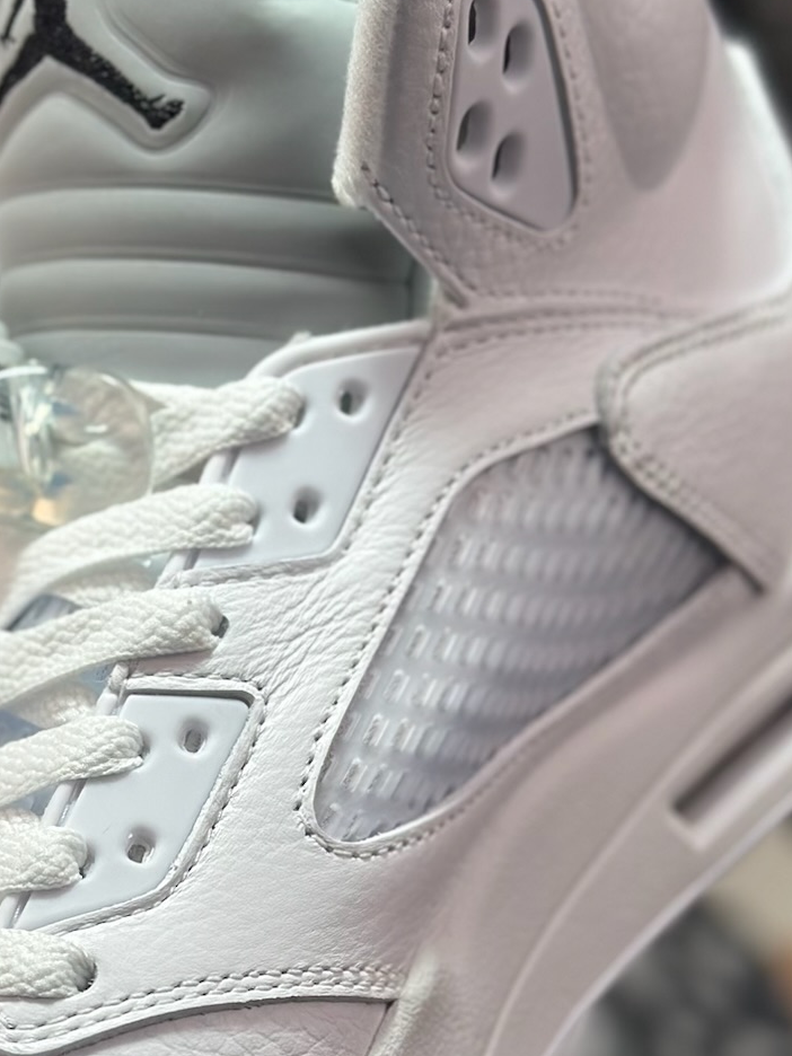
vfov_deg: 18.6
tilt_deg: -55.8
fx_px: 3203
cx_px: 210
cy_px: 800
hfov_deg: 14.0
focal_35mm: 105
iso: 80
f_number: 1.78
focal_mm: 6.86
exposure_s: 1/1565
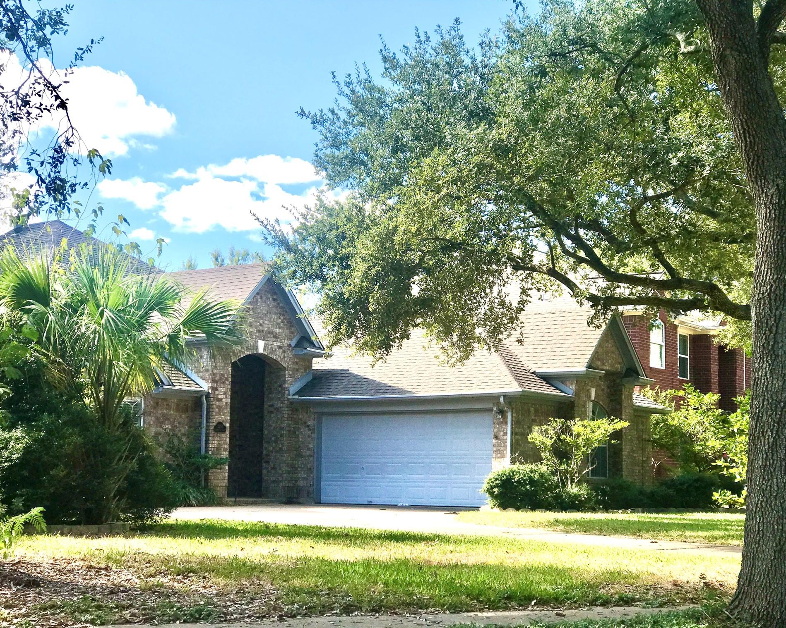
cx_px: 397
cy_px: 315
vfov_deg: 25.4
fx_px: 1396
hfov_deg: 31.5
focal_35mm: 60
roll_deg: -0.6
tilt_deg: +5.9
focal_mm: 6.6
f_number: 2.8
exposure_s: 1/458
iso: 20
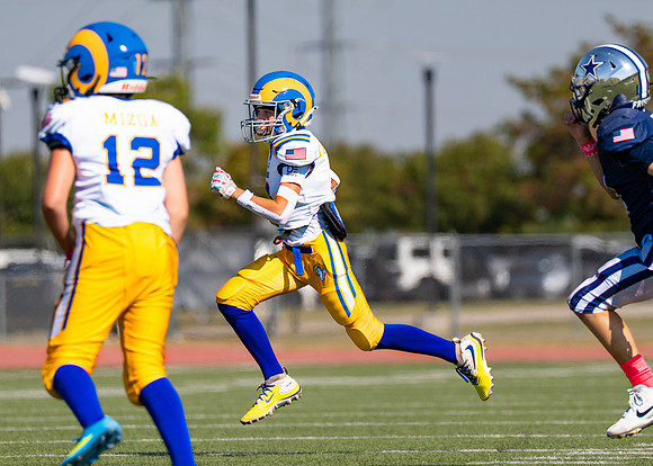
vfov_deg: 3.1
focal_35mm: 460
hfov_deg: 4.4
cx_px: 388
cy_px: 234
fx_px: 8538
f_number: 2.8
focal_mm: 200
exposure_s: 1/2500
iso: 100
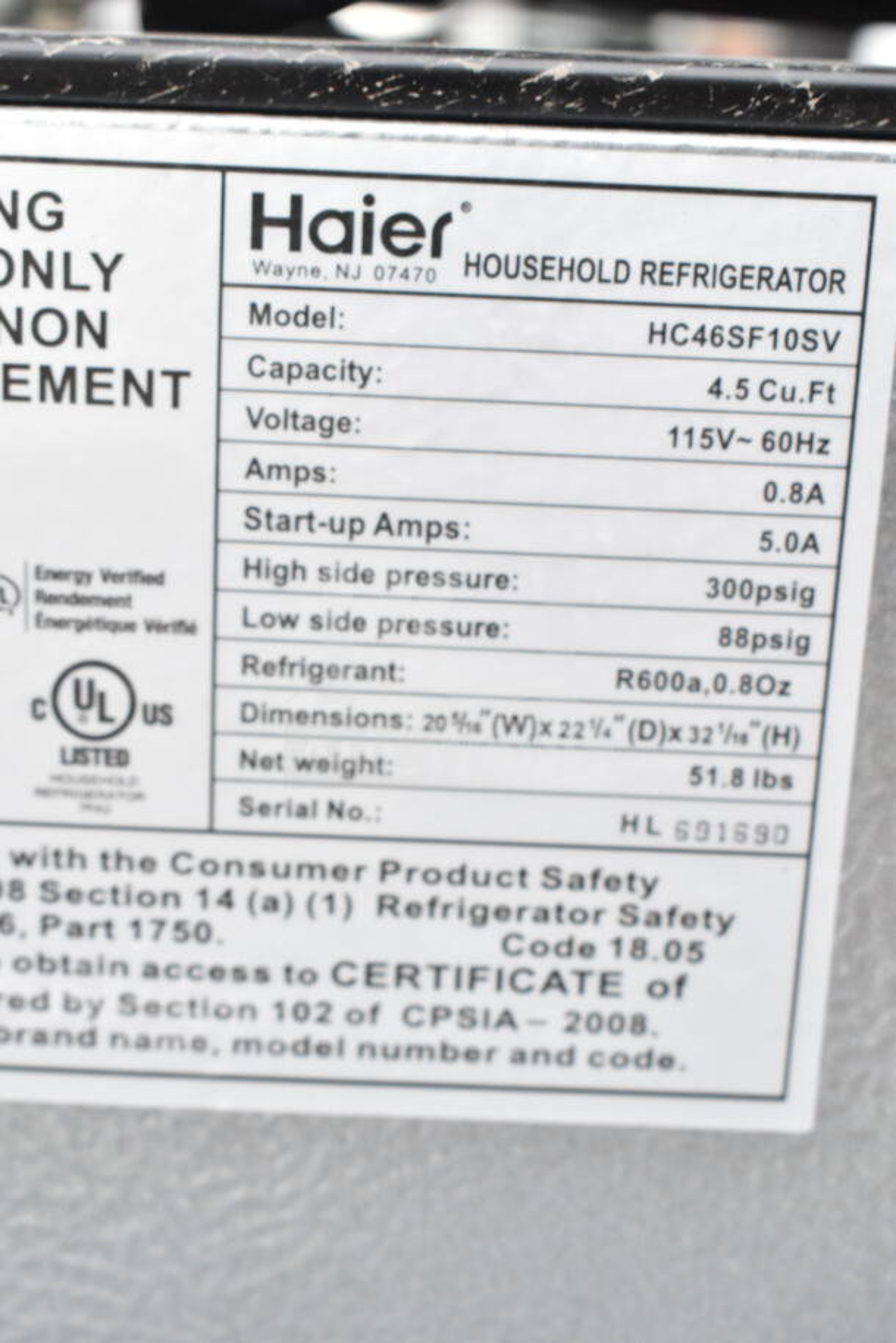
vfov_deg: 36.9
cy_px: 672
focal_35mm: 54
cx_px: 448
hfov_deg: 25.1
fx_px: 2014
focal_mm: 36
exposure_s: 1/200
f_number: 7.1
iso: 1600
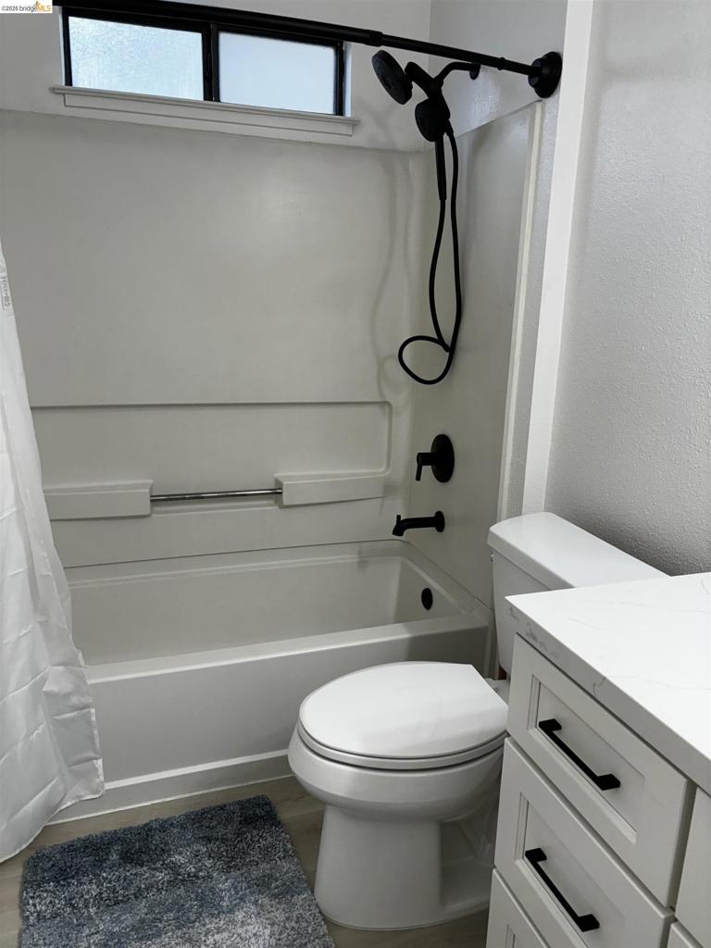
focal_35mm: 26
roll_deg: -1.2
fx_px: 712
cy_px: 474
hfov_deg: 53.1
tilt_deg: -12.7
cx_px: 356
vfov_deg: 67.3
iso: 100
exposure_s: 1/120
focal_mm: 5.96
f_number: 1.6
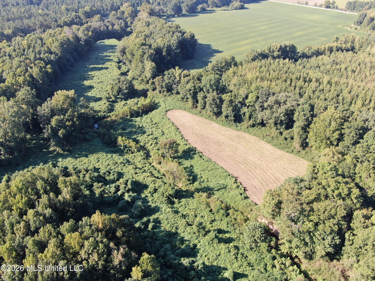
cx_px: 188
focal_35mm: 33
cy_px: 140
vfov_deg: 42.9
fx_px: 357
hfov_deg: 55.4
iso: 100
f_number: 3.2
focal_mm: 5.69
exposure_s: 1/200
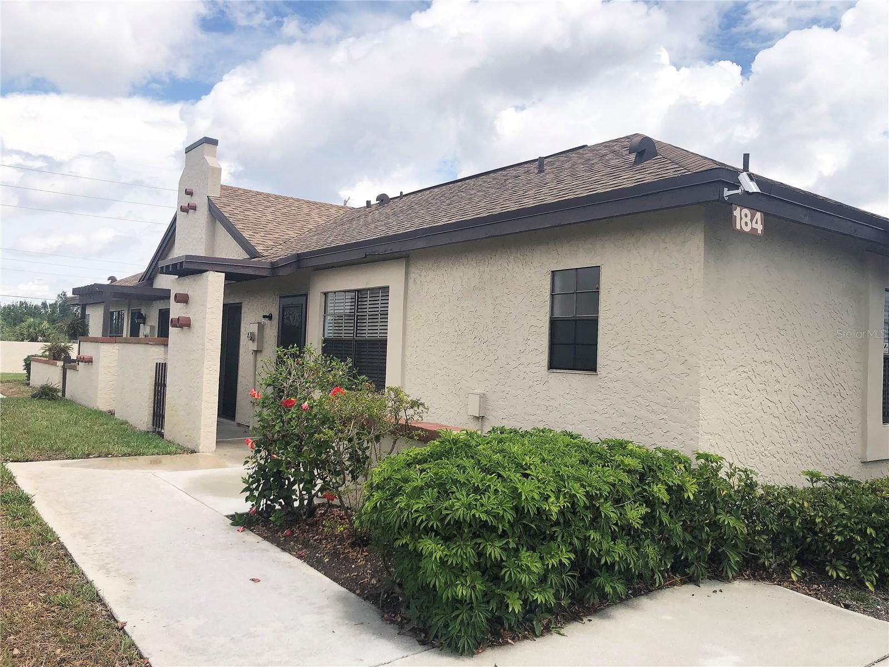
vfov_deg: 49.7
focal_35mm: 28
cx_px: 444
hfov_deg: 63.4
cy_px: 334
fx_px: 719
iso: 20
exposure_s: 1/2703
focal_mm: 4
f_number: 1.8
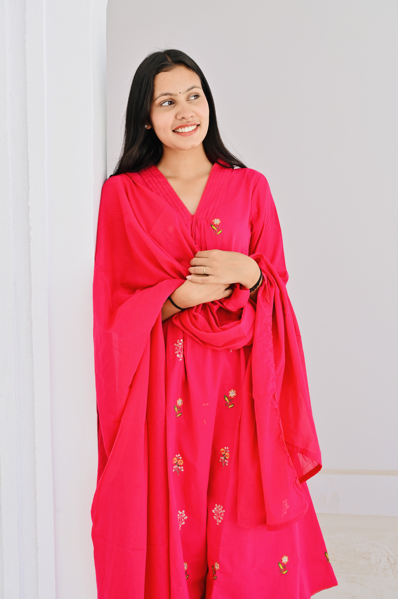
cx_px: 199
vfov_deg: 41.1
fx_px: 797
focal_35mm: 48
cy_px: 300
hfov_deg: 28.0
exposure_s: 1/125
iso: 160
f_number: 8
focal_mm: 48
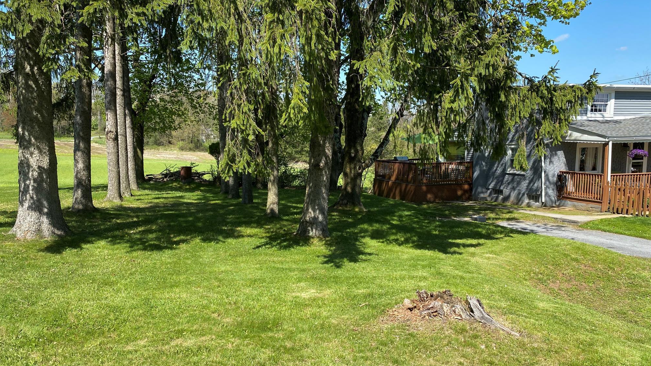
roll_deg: +0.3
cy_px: 210
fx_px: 501
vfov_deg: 40.1
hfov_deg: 66.1
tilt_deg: -6.4
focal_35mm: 29
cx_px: 321
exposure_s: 1/1431
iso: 32
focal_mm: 4.25
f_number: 1.8
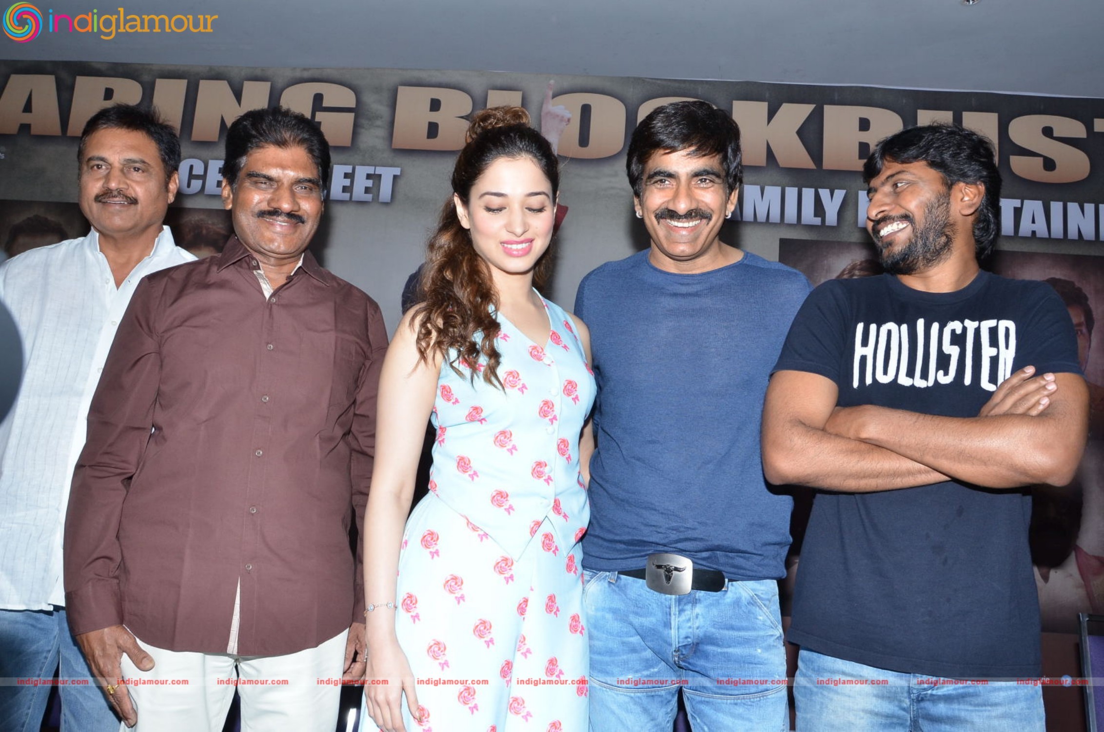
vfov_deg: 41.5
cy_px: 366
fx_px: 964
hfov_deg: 59.6
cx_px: 552
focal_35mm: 32
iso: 640
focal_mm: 21
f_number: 8
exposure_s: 1/125
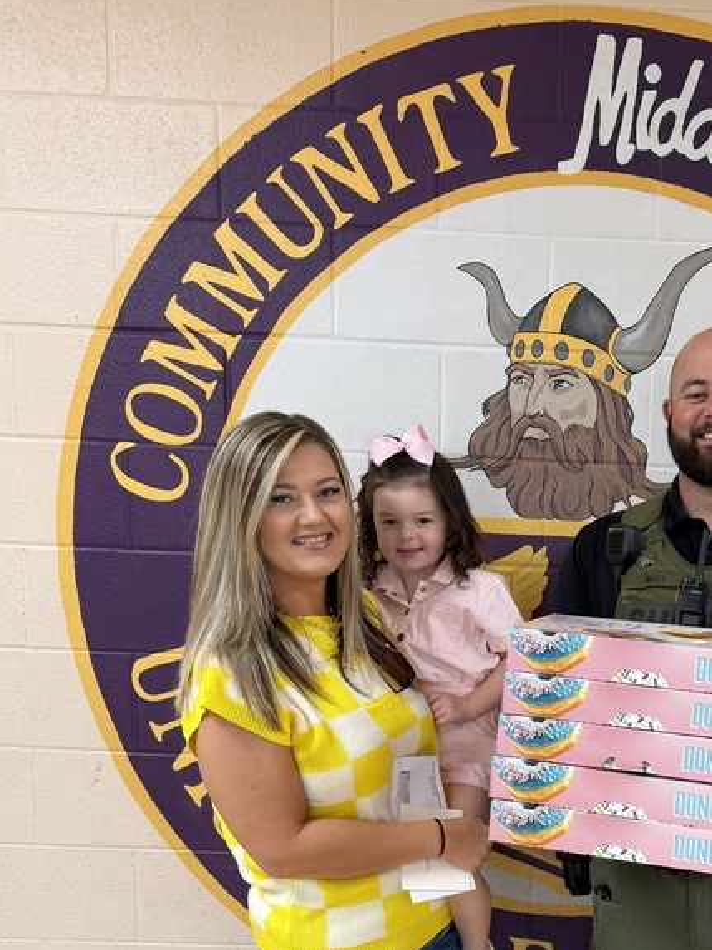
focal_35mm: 43
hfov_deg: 32.4
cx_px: 596
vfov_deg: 42.3
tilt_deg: -11.2
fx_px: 1179
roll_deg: -0.1
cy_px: 734
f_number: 1.78
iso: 125
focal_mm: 6.76
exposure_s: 1/60
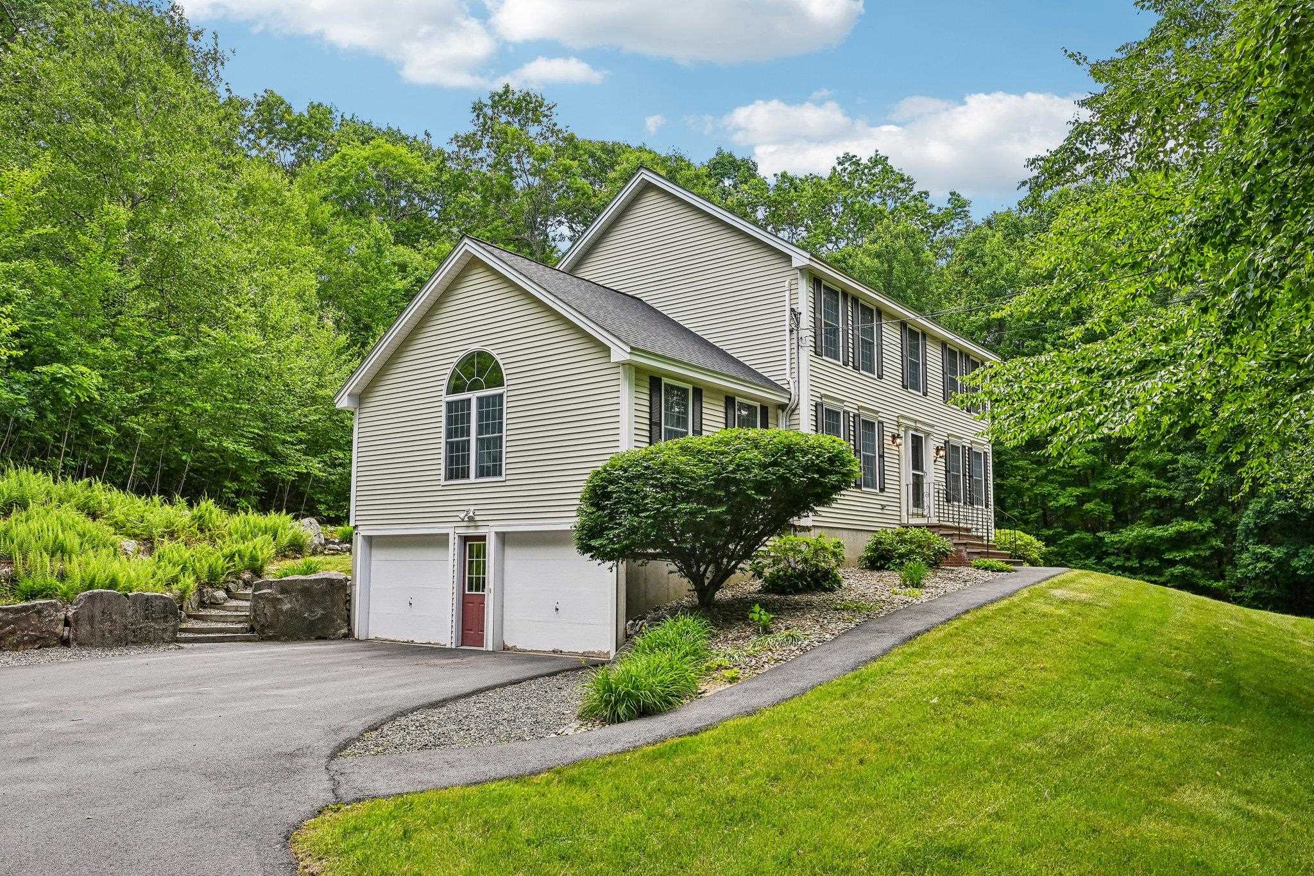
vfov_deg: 51.3
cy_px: 438
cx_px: 657
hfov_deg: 71.5
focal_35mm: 25
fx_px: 912
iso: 400
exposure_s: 1/250
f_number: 8
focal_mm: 25
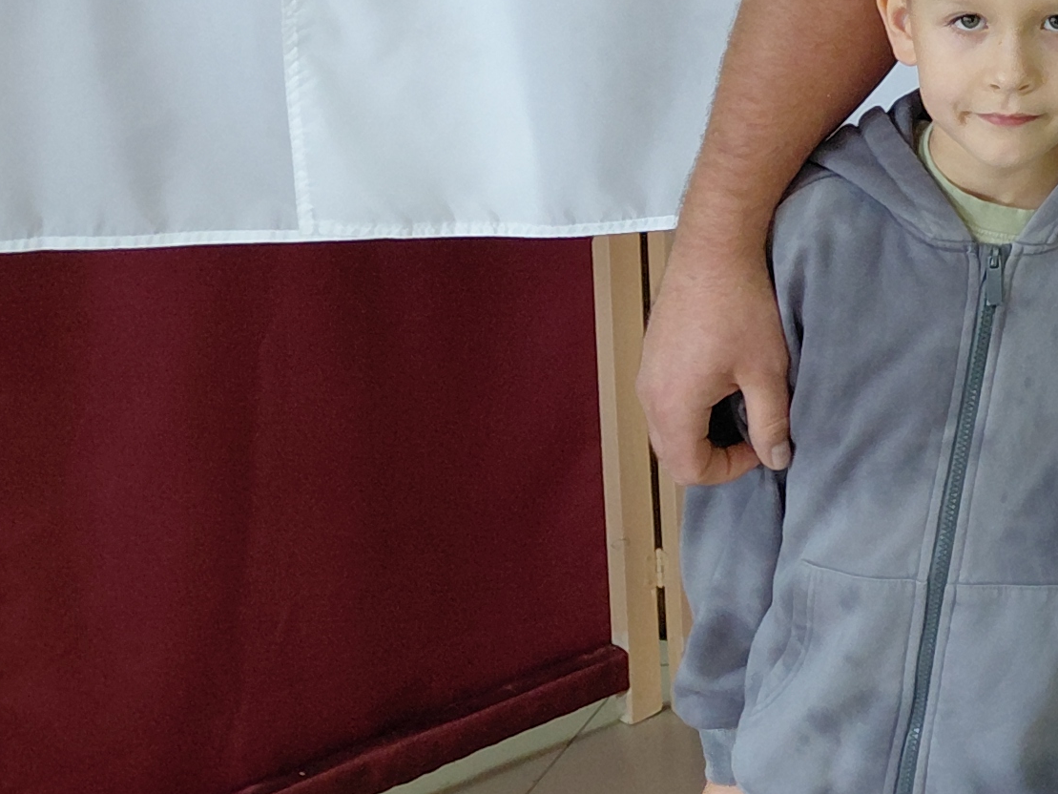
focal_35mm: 92
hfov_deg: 18.8
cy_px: -407
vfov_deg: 14.9
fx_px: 2812
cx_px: 1592
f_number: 1.8
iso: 160
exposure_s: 1/120
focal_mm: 4.69
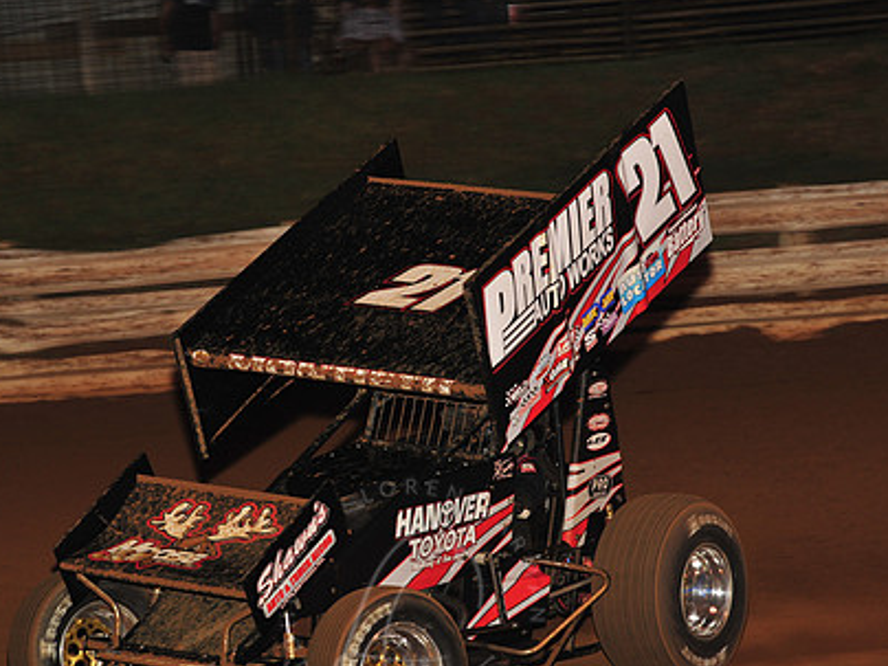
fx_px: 5131
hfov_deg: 9.9
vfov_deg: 7.4
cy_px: 409
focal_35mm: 200
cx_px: 411
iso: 1000
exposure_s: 1/320
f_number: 7.1
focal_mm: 145
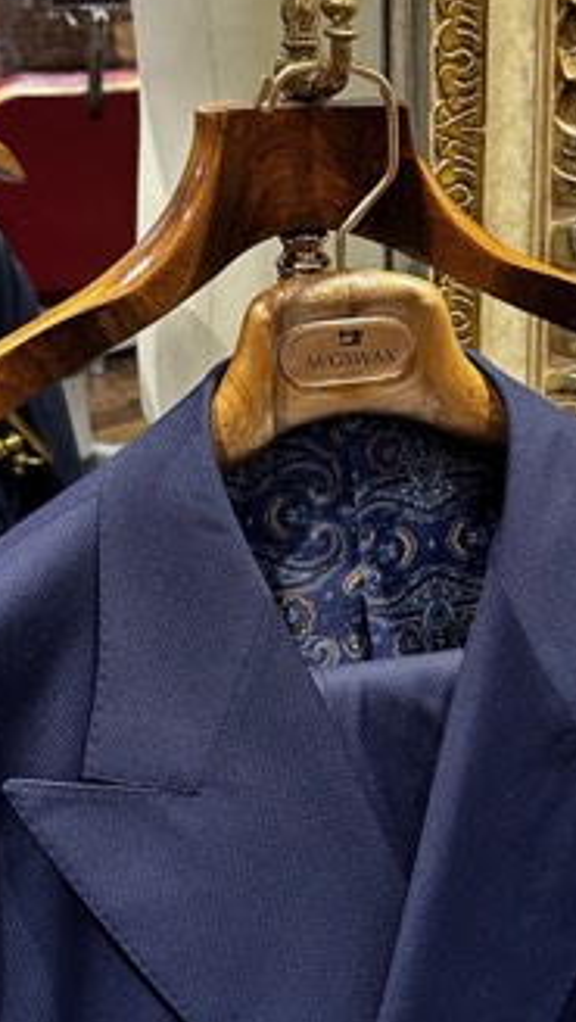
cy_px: 499
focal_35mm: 51
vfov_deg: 40.6
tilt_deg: -21.4
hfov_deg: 23.3
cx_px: 427
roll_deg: +0.6
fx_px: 1382
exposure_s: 1/60
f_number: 1.78
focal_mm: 6.86
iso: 500
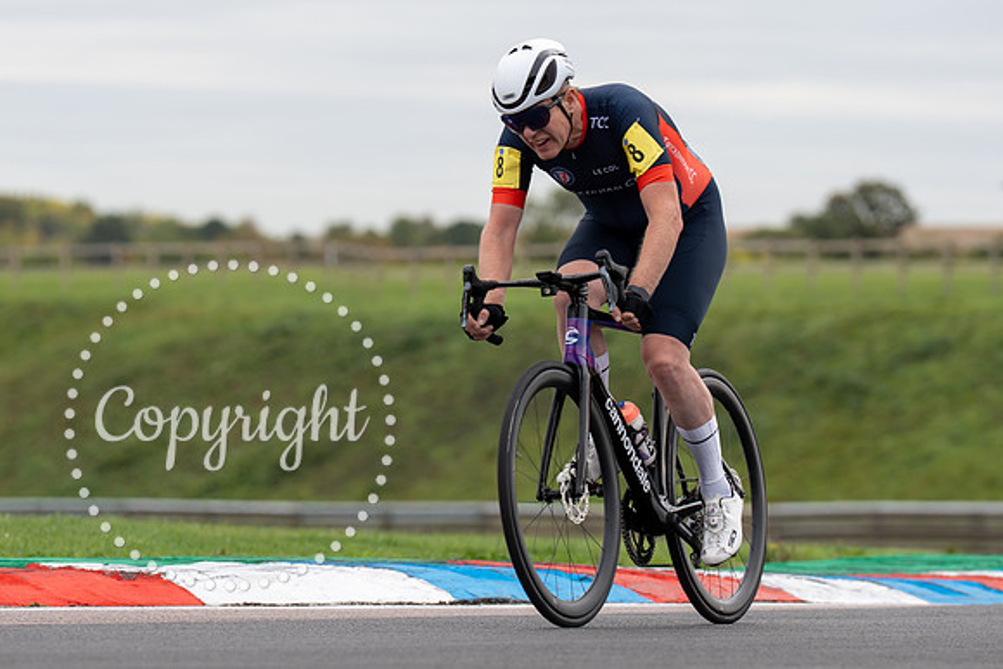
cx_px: 588
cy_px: 325
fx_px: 7610
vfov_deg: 5.0
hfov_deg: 7.5
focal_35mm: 273
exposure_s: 1/800
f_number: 4.5
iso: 200
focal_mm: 188
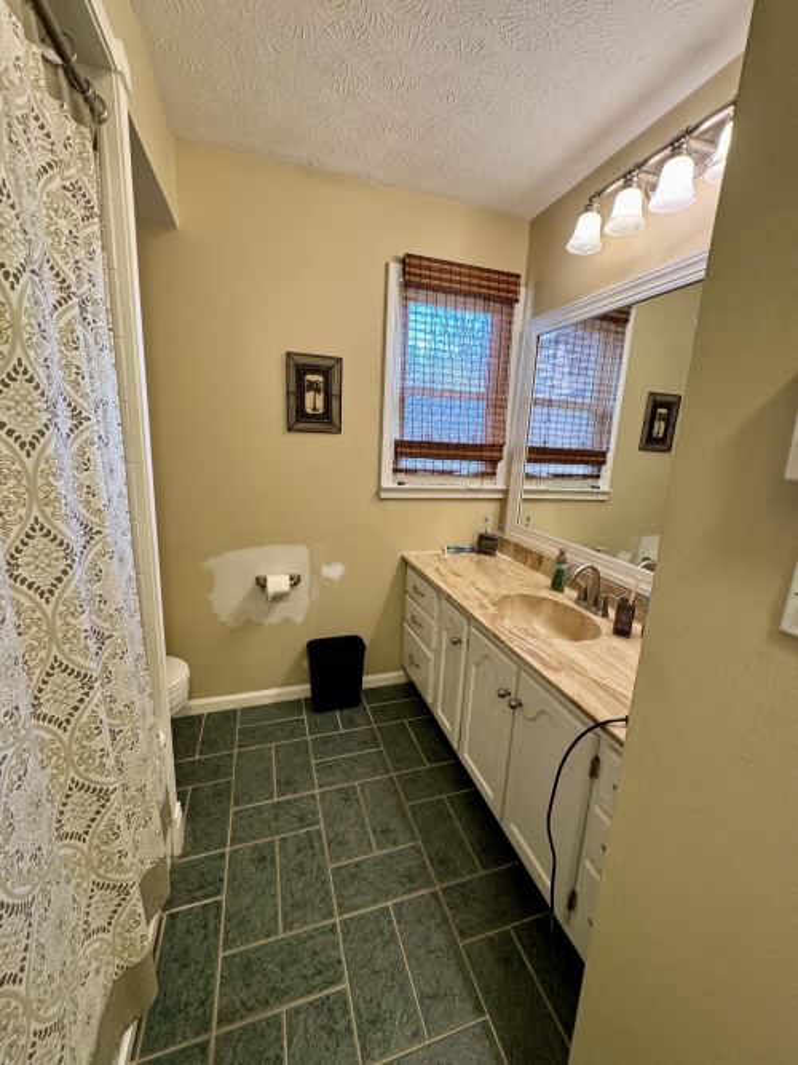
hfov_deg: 85.7
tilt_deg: -11.6
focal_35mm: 14
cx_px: 399
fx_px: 430
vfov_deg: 102.1
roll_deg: -2.6
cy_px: 532
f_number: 2.2
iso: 160
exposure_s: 1/60
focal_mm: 2.22
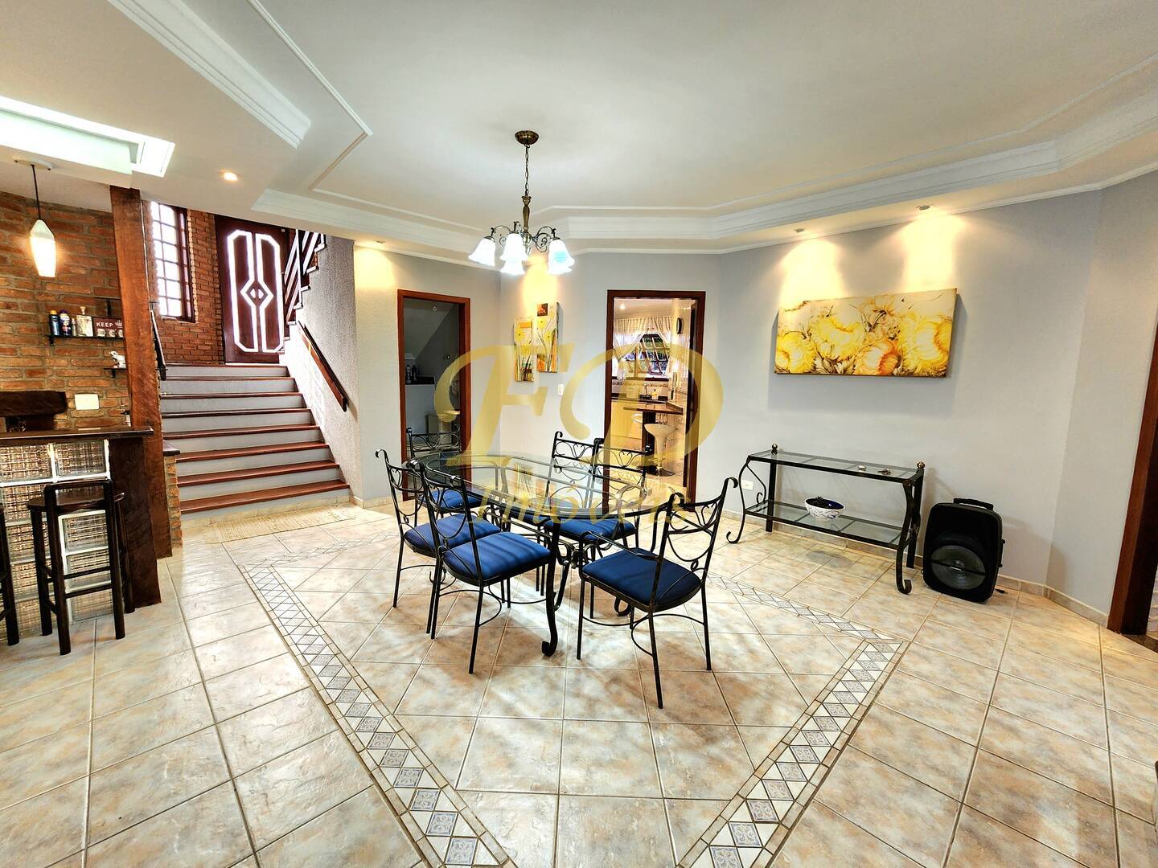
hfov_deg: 106.2
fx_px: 435
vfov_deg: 89.9
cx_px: 579
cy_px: 434
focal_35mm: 13
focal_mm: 2.2
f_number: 2.2
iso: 160
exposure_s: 1/60.2
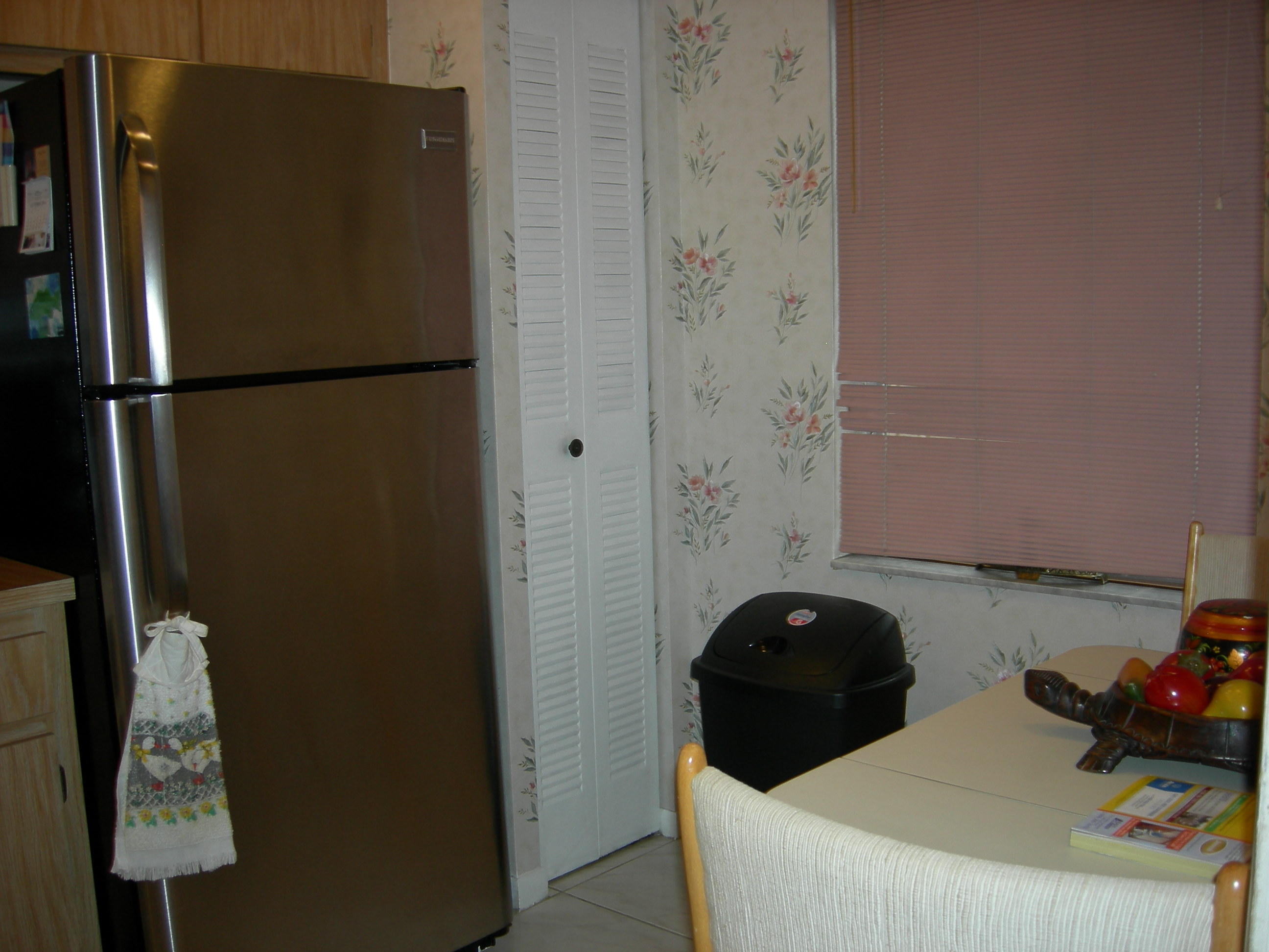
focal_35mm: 36
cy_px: 476
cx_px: 634
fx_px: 1320
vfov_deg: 39.7
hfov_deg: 51.4
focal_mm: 7.5
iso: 64
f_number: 2.7
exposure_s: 1/60.1
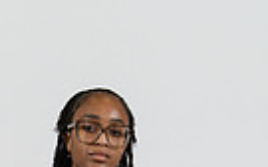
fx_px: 1046
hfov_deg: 14.4
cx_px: 10
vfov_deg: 8.3
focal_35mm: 143
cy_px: 414
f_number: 4
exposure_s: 1/125
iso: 400
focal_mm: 42.1
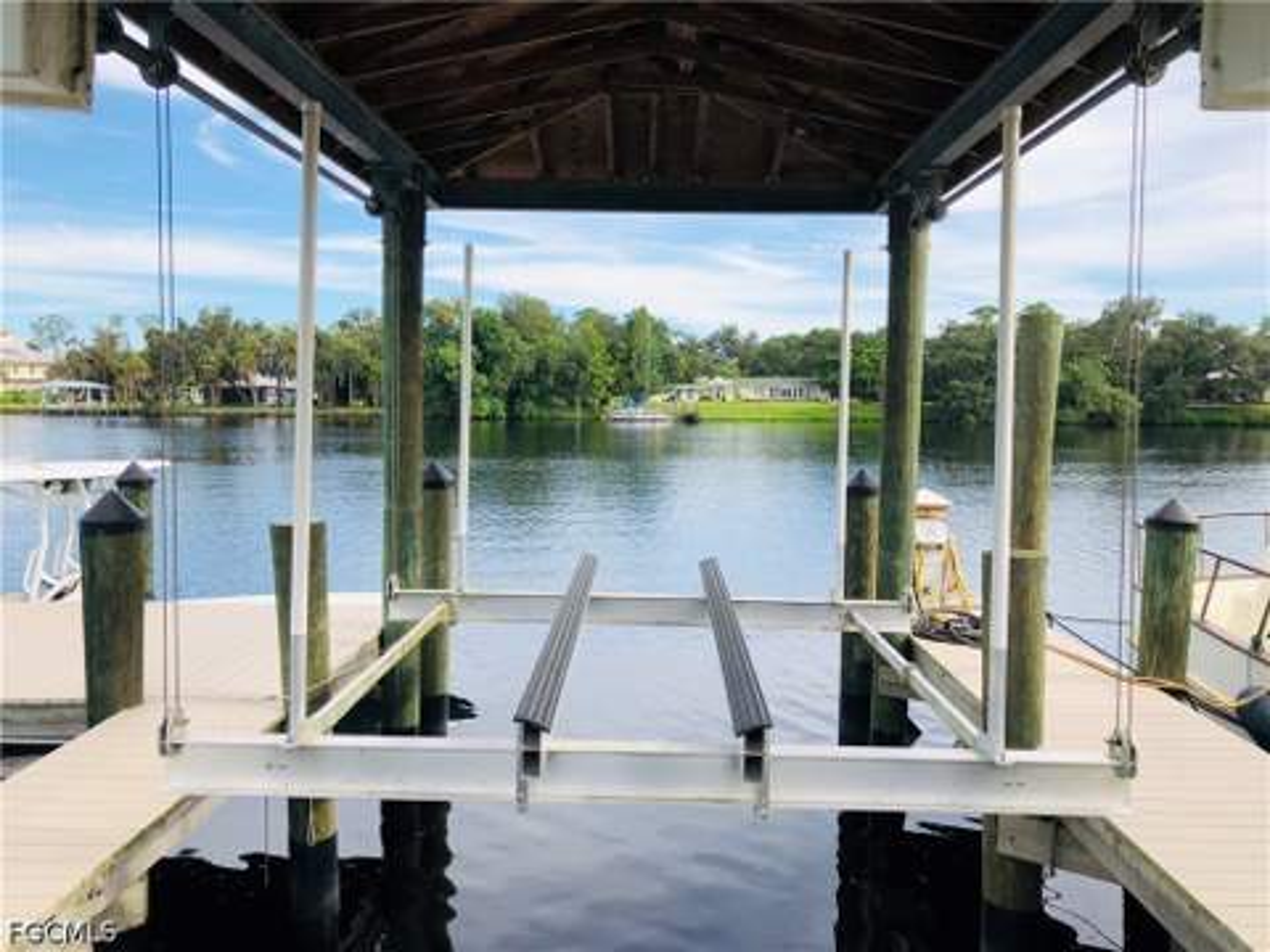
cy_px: 476
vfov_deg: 49.7
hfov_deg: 63.4
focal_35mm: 28
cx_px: 635
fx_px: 1027
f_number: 1.8
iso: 20
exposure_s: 1/1043
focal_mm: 3.99
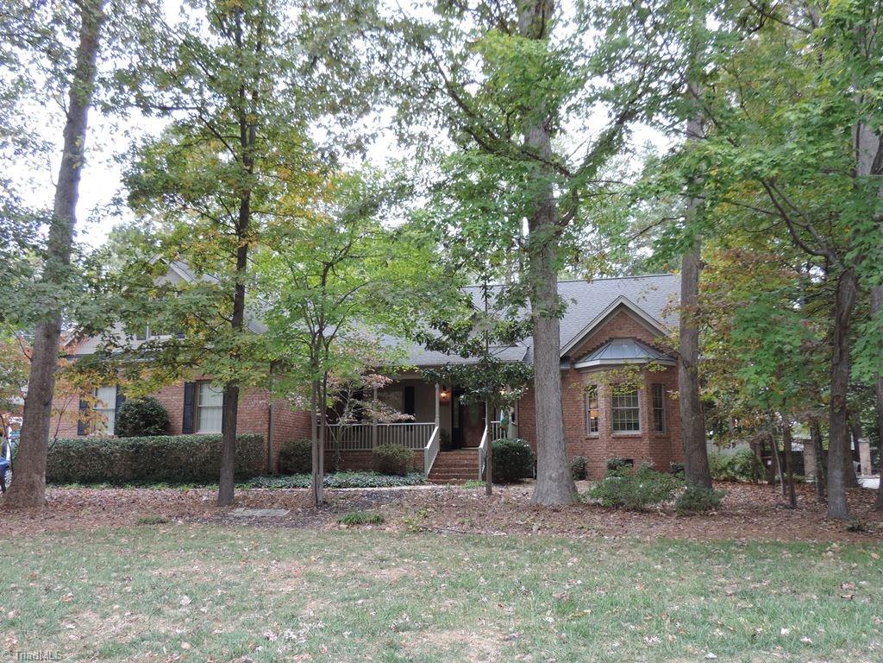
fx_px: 765
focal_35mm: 30
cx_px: 442
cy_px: 332
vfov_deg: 46.8
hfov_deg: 60.0
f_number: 3.1
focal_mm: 5.3
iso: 160
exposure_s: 1/30
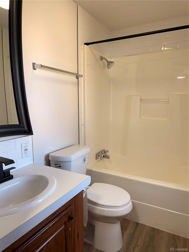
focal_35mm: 24
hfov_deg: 56.8
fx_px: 175
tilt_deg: -7.0
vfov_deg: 71.6
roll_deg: +0.2
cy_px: 126
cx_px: 94
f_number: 1.78
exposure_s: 1/120
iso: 125
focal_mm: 6.76
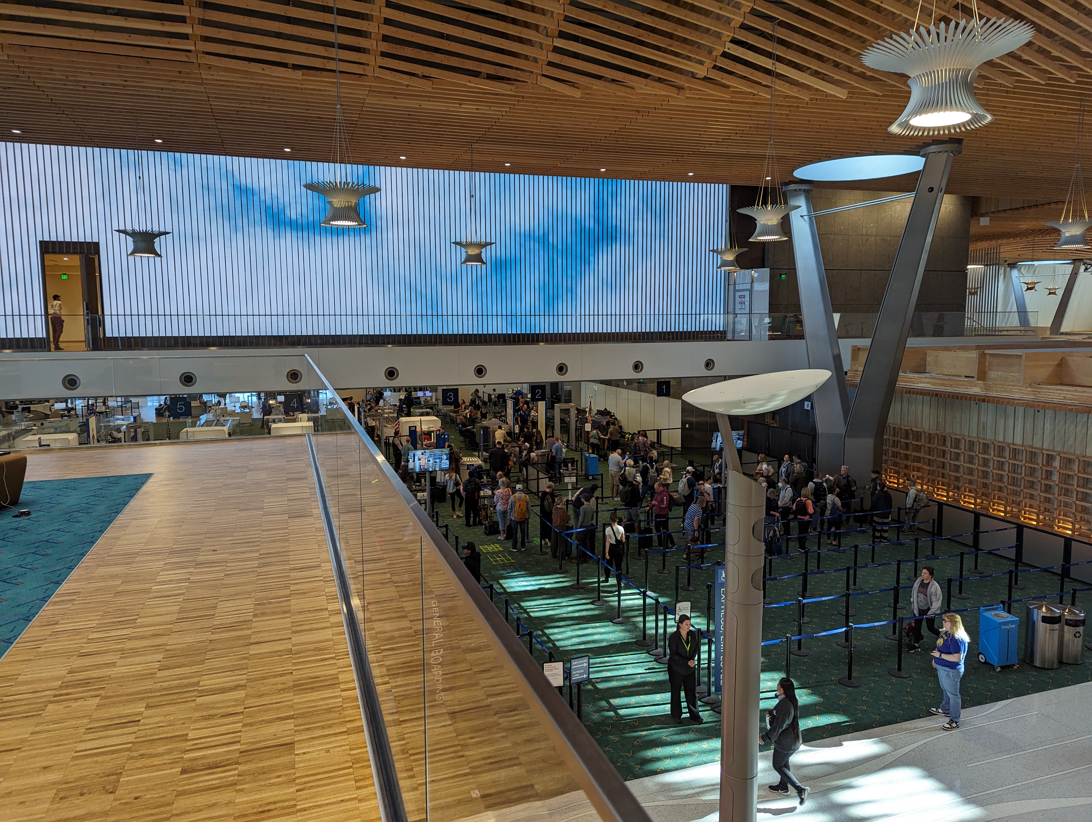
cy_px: 411
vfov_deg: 56.9
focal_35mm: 24
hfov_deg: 71.5
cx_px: 546
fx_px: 758
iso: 95
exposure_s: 1/180
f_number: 1.85
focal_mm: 6.81
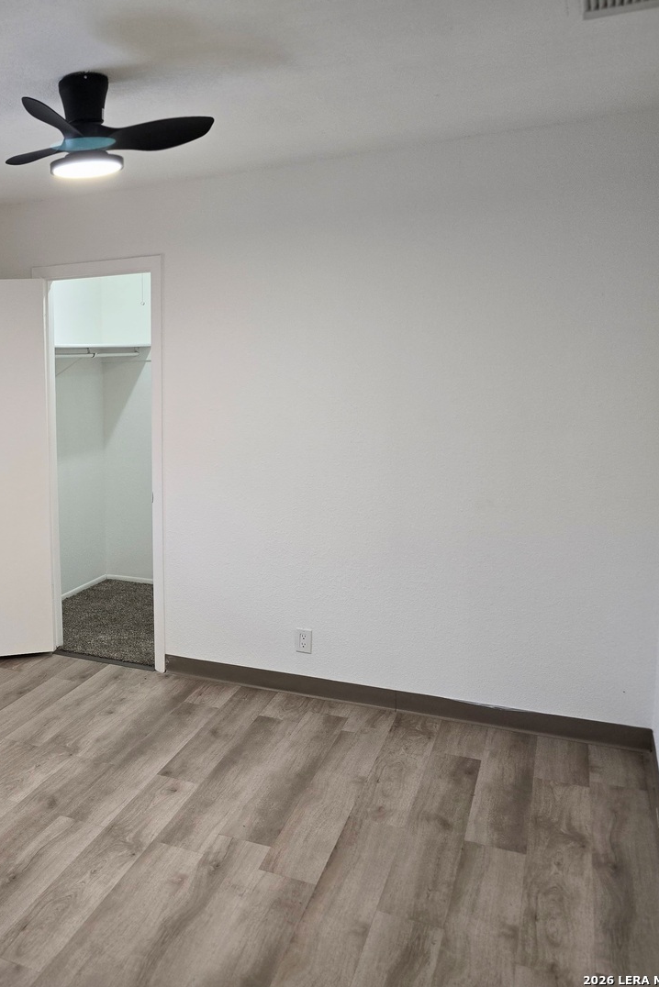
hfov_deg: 37.3
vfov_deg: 58.7
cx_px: 19
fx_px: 878
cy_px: 493
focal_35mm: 32
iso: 250
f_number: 1.7
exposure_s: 1/120
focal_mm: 6.3
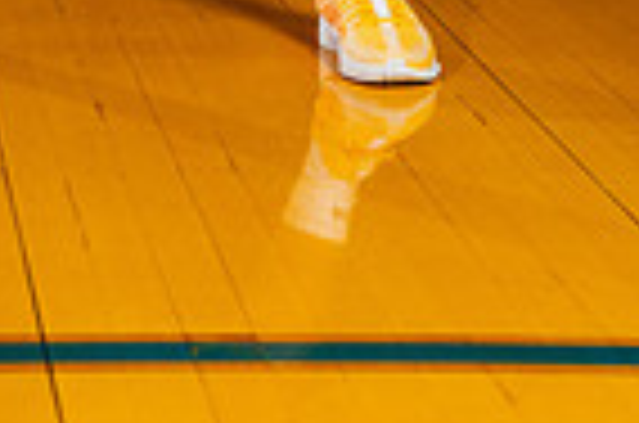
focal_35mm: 181
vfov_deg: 7.2
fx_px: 3206
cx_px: -27
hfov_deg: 11.3
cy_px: -513
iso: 160
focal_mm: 57
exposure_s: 1/250
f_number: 4
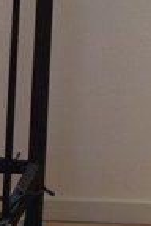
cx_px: 73
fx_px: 755
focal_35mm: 120
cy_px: 96
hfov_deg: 11.4
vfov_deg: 17.1
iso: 400
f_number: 4.5
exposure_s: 1/80
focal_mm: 18
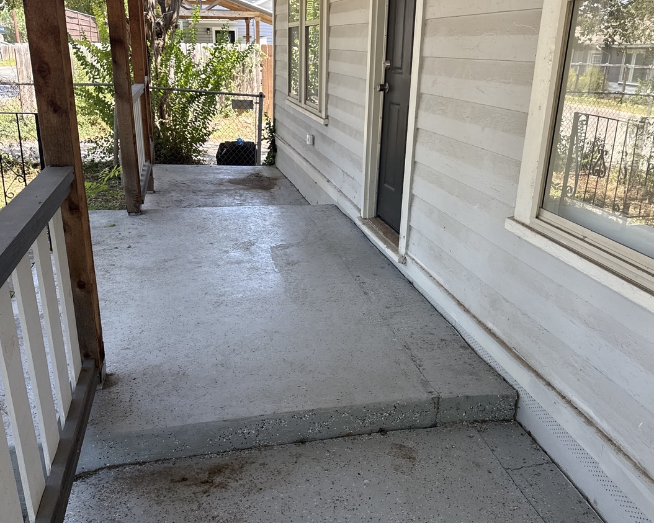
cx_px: 328
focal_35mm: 32
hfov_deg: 55.7
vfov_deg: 45.6
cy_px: 301
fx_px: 619
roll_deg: -1.9
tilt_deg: -21.6
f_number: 1.78
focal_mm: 6.76
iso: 100
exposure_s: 1/385
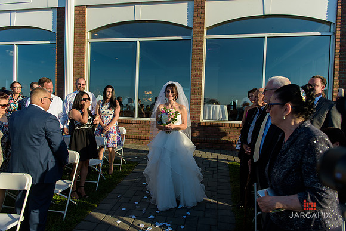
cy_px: 116
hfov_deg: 73.7
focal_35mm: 24
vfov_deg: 53.2
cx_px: 173
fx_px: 231
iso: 200
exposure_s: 1/1600
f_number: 3.2
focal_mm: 24
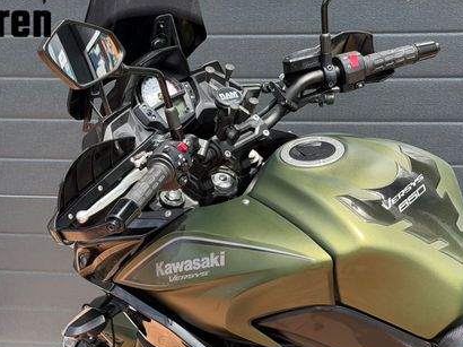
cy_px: 233
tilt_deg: -18.7
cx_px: 268
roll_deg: +3.4
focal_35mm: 75
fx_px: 1003
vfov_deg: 19.6
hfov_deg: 26.0
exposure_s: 1/1980
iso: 100
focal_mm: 6.76
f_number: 1.78
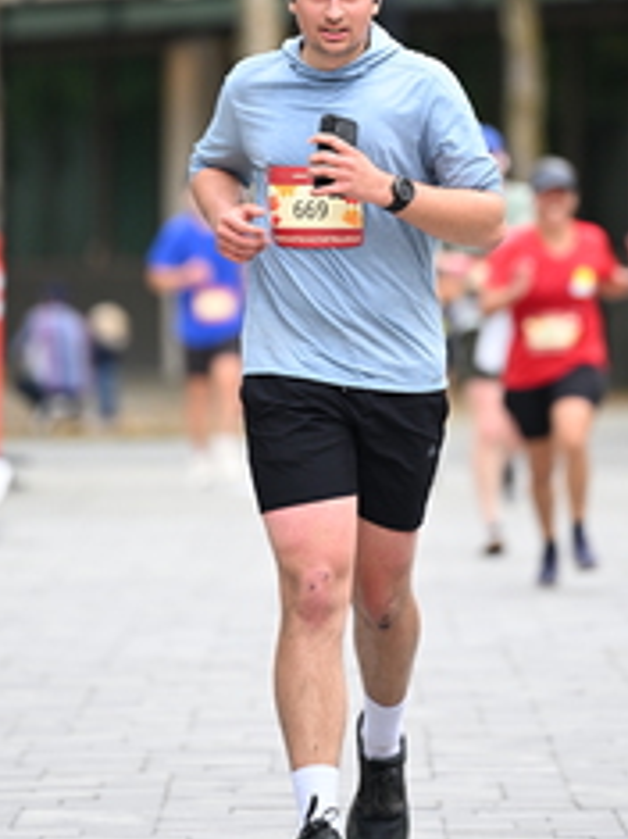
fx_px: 10919
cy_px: 186
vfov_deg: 4.4
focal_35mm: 451
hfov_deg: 3.3
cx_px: 369
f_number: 2.8
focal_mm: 200
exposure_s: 1/1600
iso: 640
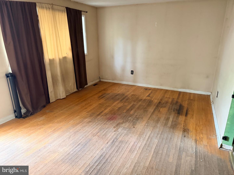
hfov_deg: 71.6
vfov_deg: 56.8
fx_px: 162
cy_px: 88
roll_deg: -0.7
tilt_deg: -15.1
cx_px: 117
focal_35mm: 24
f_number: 1.78
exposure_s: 1/60
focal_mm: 6.76
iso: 500
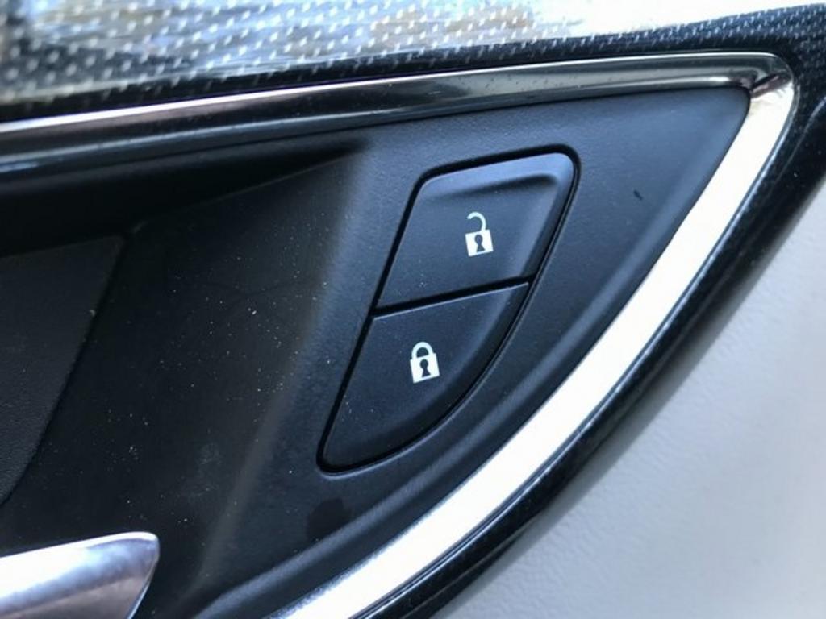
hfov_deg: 63.4
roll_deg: +8.9
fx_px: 668
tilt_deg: -11.1
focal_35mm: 28
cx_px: 413
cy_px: 310
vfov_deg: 49.7
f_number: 1.8
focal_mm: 3.99
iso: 40
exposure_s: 1/20
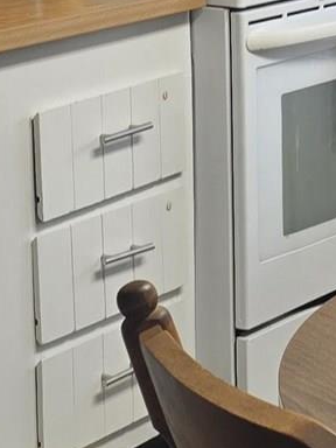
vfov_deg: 14.1
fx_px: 1786
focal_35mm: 138
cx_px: 360
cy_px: -15
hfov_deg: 10.6
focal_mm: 6.3
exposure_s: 1/120
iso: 80
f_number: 1.7
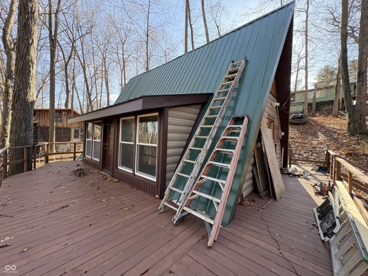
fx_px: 149
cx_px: 184
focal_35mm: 14
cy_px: 138
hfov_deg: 102.1
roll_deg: -1.4
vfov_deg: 85.7
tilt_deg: -1.0
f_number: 2.2
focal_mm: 2.22
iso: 64
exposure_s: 1/138
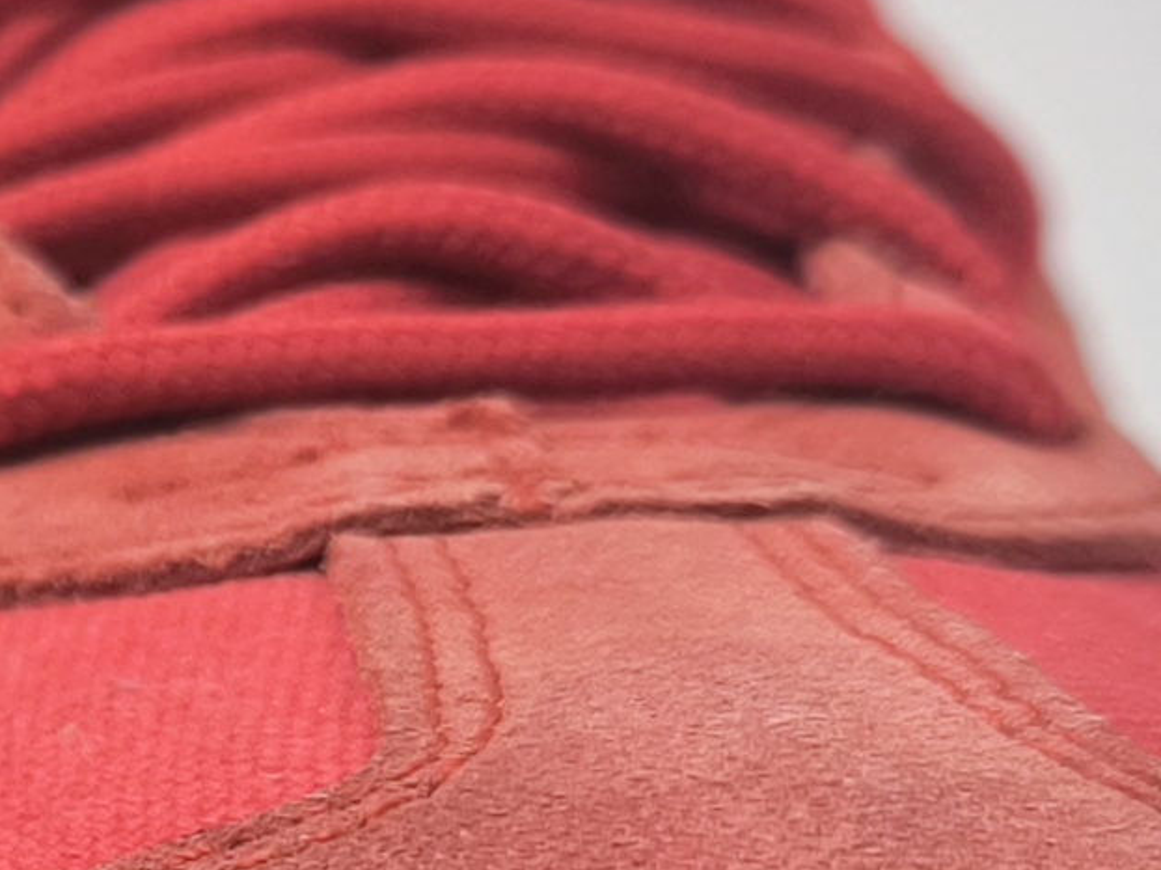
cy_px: 369
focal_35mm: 111
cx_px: -507
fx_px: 3722
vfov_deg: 13.3
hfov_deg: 16.4
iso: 64
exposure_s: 1/100
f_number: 1.9
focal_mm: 6.92
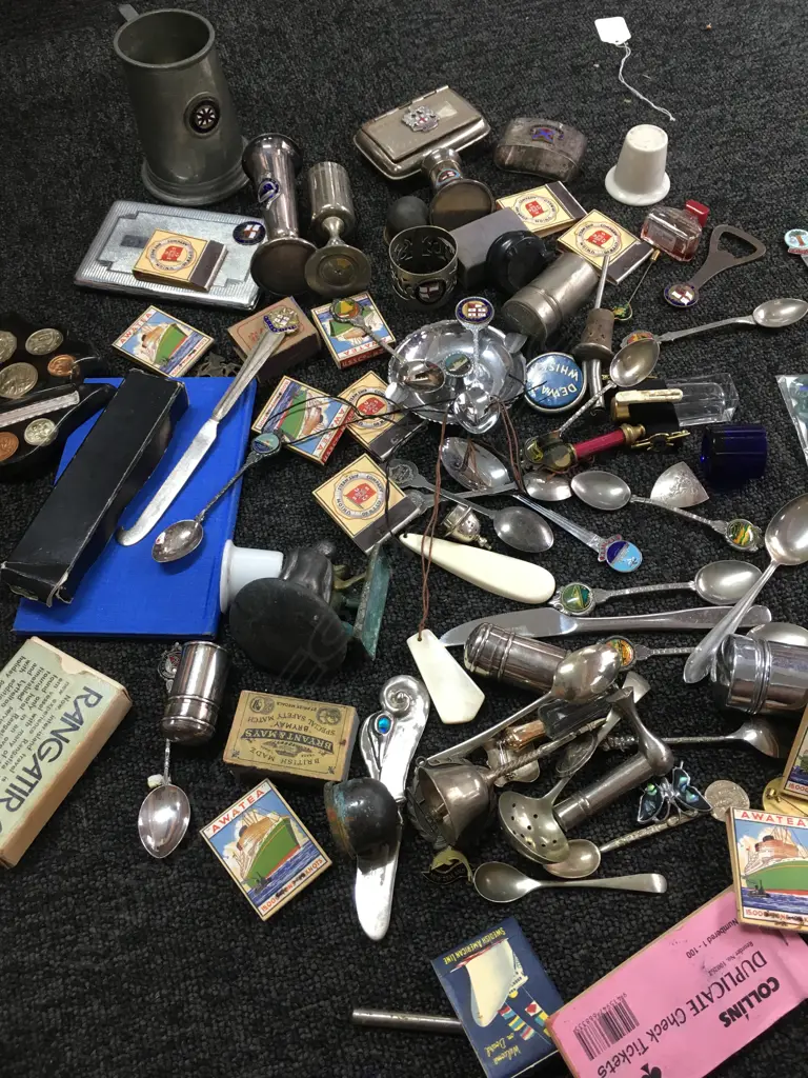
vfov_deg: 61.7
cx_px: 404
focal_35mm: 29
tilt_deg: -62.0
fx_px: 903
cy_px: 539
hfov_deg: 48.2
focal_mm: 4.15
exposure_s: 1/33
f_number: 2.2
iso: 100
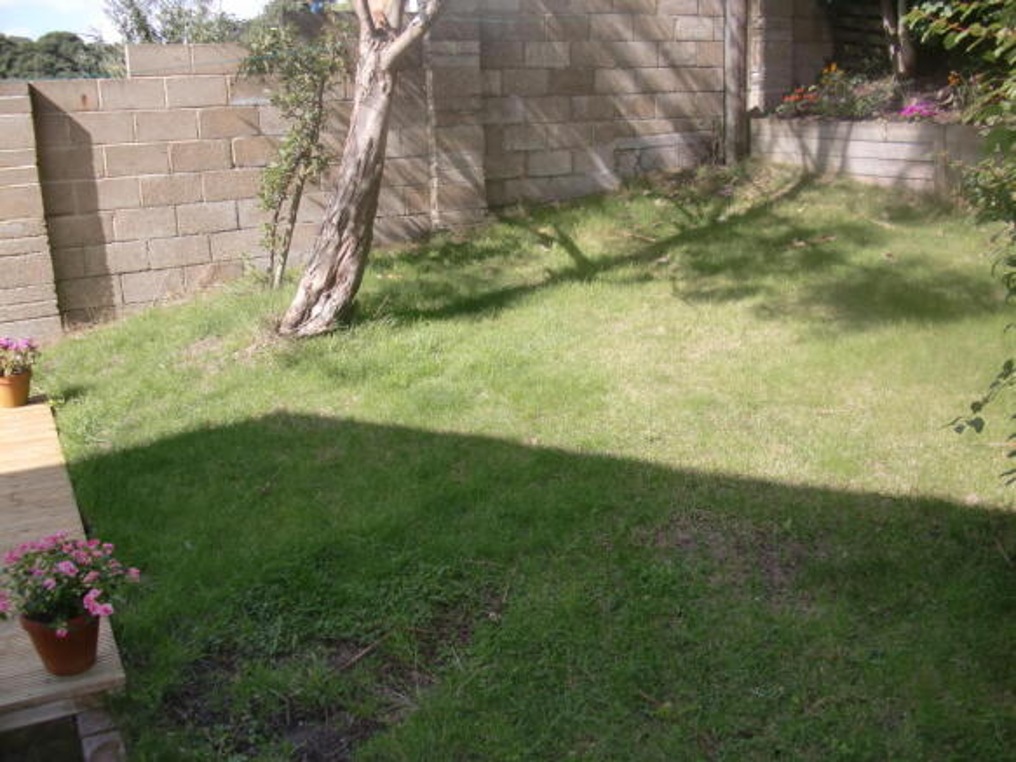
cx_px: 508
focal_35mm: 36
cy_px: 381
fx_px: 1056
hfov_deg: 51.4
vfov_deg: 39.6
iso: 64
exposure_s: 1/500
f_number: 2.8
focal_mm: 6.3
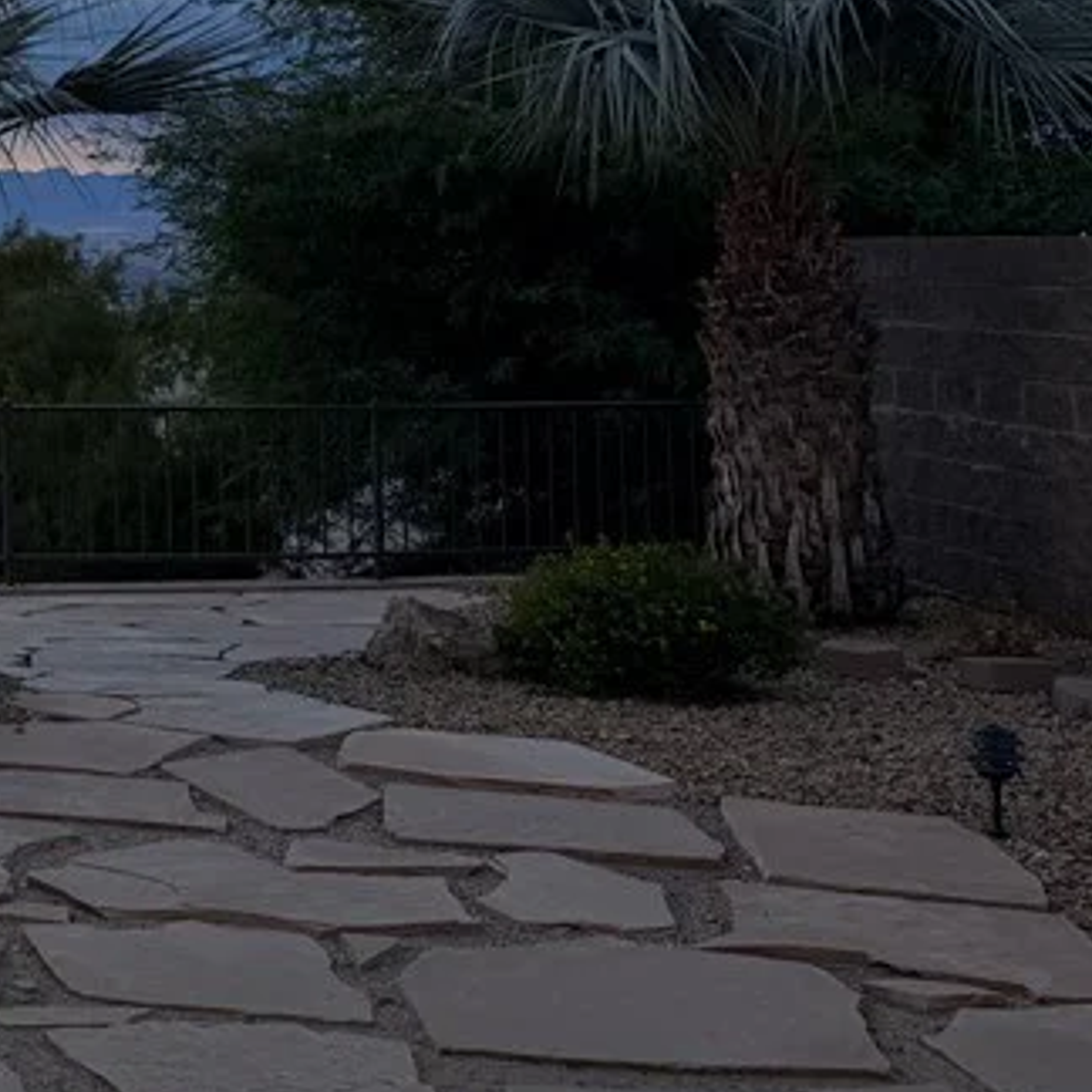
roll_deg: -0.2
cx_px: -566
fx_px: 2391
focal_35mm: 67
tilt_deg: +4.1
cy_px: 61
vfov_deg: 24.8
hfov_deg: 21.4
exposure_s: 1/1949
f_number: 1.78
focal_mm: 6.76
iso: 80
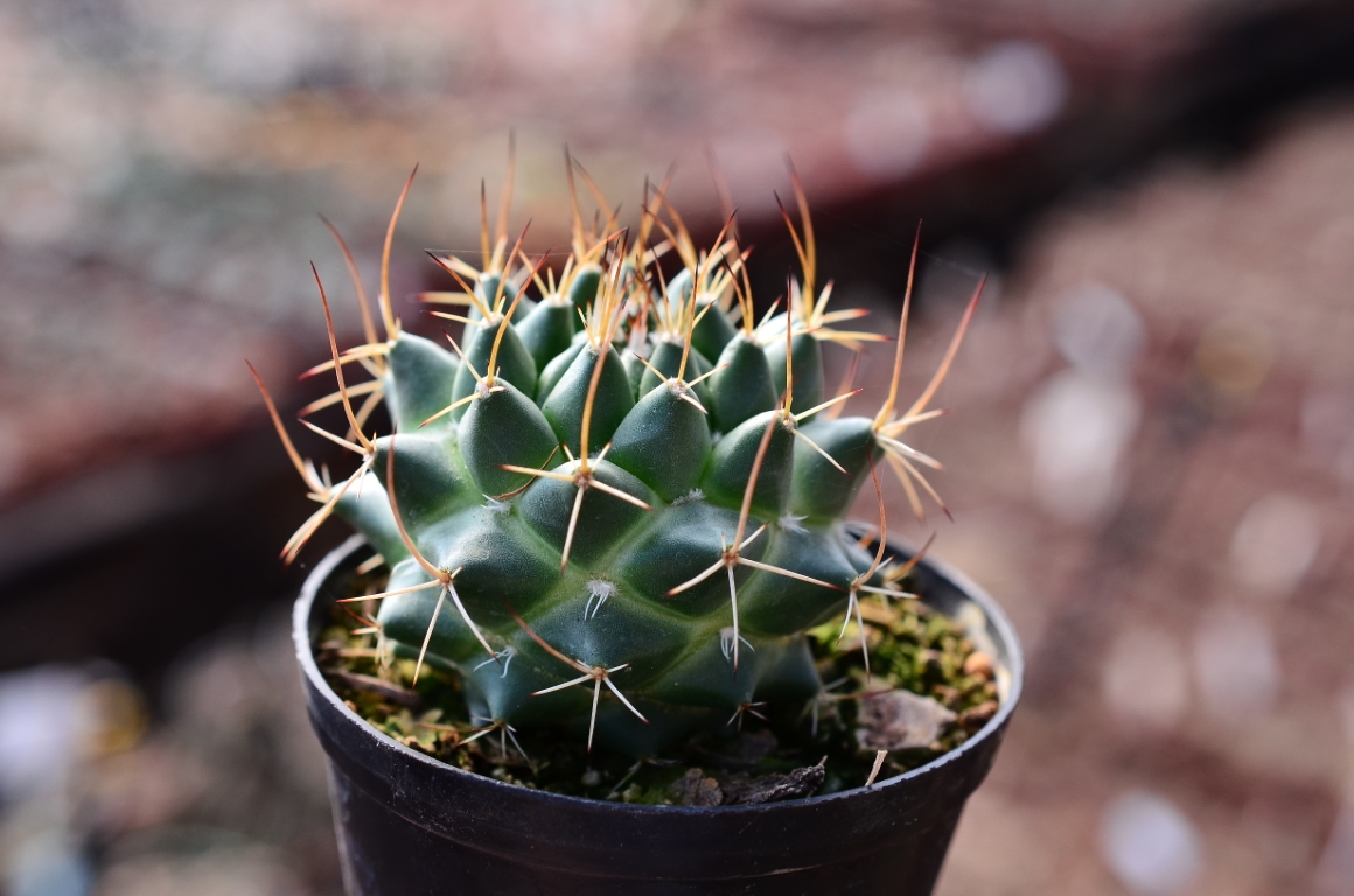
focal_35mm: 60
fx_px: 2252
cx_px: 677
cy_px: 448
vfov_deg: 22.5
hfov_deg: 33.5
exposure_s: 1/320
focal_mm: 40
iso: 200
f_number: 5.6
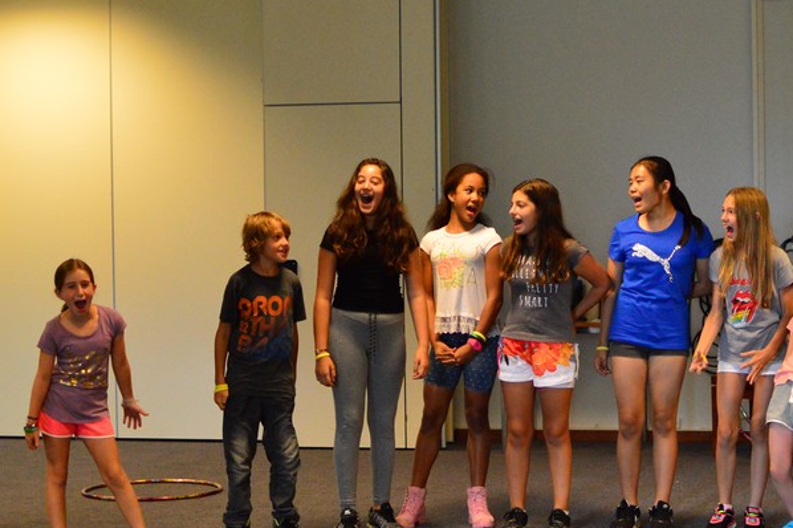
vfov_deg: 15.2
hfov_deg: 22.4
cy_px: 265
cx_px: 630
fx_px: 1978
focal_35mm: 90
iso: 1800
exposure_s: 1/400
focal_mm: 35
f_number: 1.8
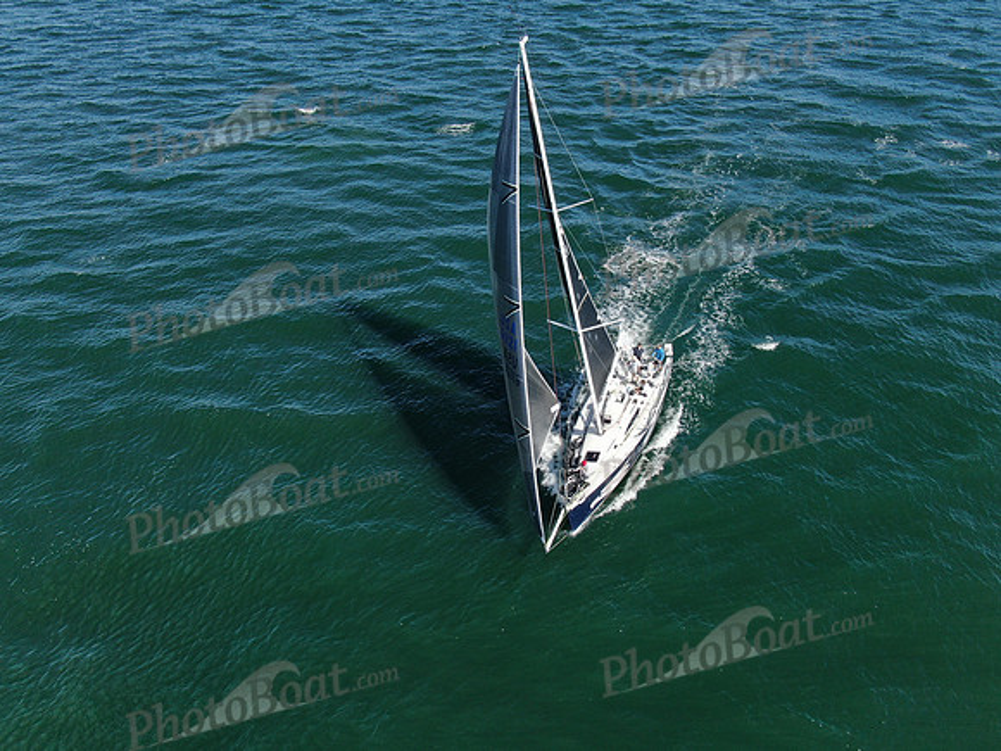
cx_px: 500
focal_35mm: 27
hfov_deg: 65.3
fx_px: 781
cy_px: 376
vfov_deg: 51.4
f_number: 2.9
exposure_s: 1/1000
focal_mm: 4.78
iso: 100
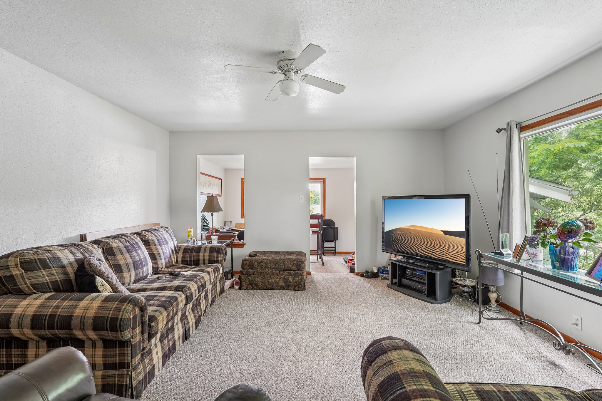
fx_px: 276
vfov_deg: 72.0
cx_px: 301
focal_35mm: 16
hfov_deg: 95.0
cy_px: 200
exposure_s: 1/4
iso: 320
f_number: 7.1
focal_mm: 16.5
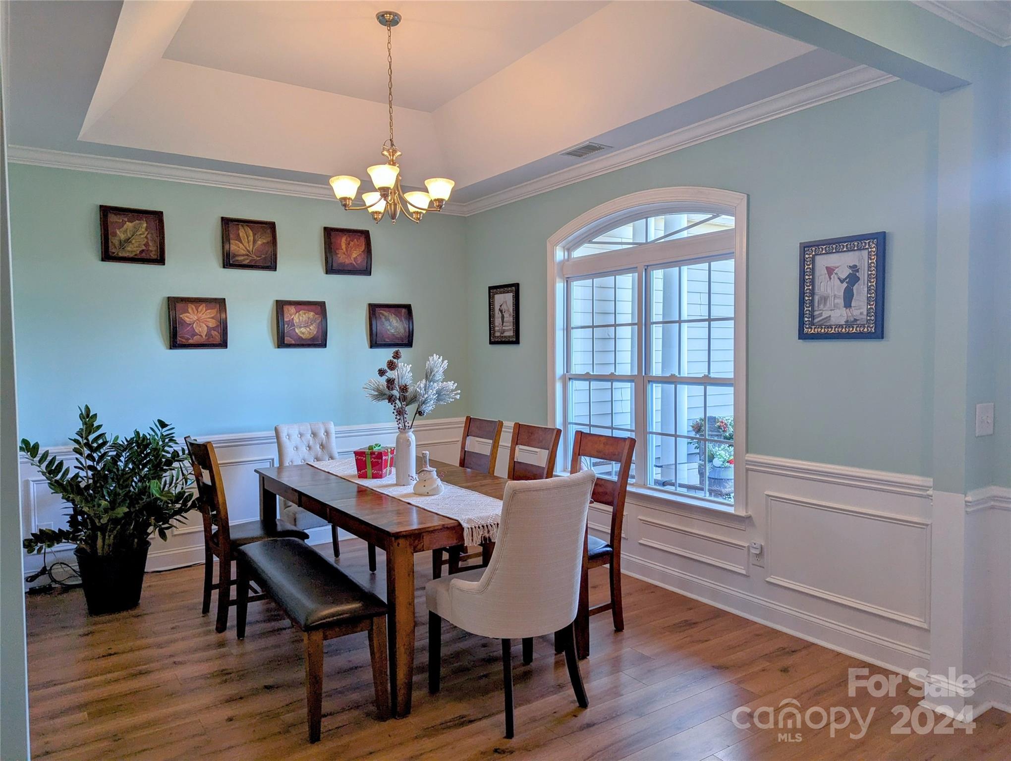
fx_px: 702
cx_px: 506
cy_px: 380
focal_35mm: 24
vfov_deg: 56.9
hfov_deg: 71.5
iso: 63
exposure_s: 1/120
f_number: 1.85
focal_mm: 6.81
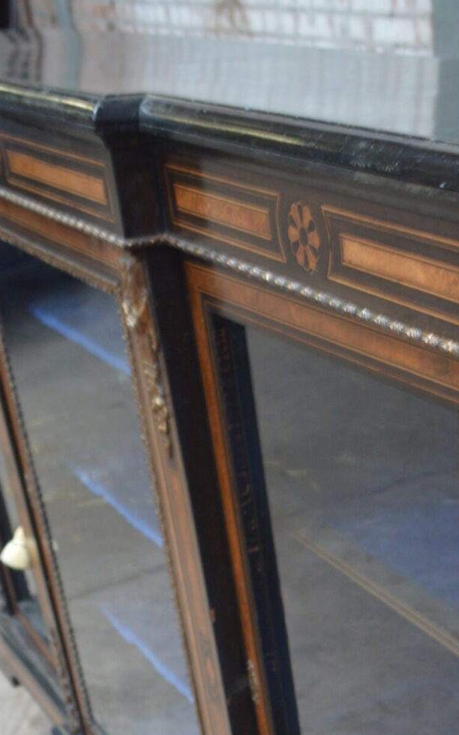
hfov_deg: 21.5
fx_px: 1161
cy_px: 661
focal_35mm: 58
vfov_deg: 33.3
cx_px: 464
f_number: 3.5
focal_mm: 18
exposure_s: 1/8
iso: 800
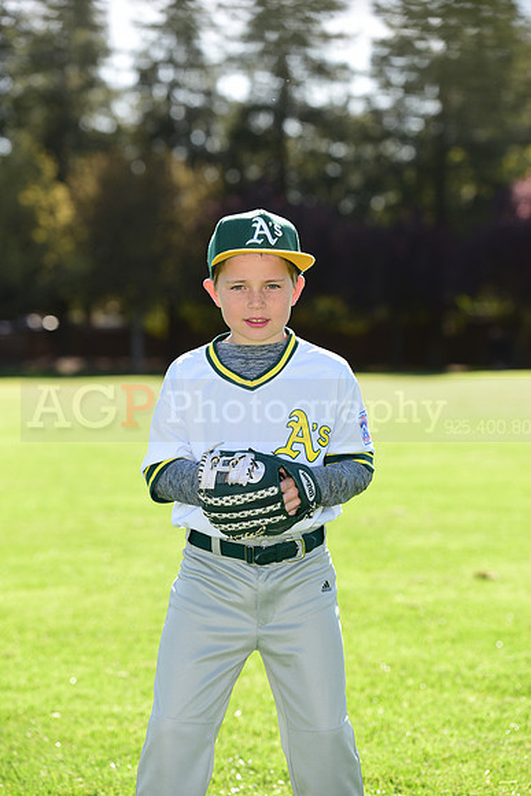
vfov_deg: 15.2
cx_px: 266
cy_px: 398
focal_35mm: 135
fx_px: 2985
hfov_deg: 10.2
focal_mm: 135
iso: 125
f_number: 4.5
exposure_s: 1/320
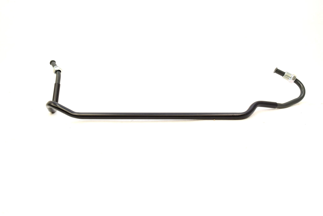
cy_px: 108
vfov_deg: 40.0
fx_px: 296
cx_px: 162
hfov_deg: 57.2
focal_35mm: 33
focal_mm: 22
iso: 400
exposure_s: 1/160
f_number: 6.3
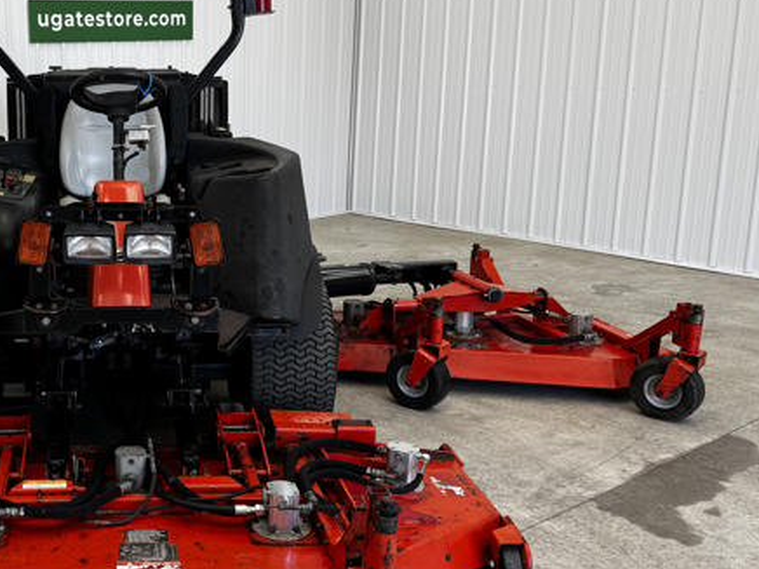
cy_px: 273
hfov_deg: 40.4
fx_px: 965
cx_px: 106
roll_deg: +0.5
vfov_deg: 32.9
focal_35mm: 44
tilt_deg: -13.9
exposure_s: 1/139
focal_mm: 6.76
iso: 50
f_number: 1.78
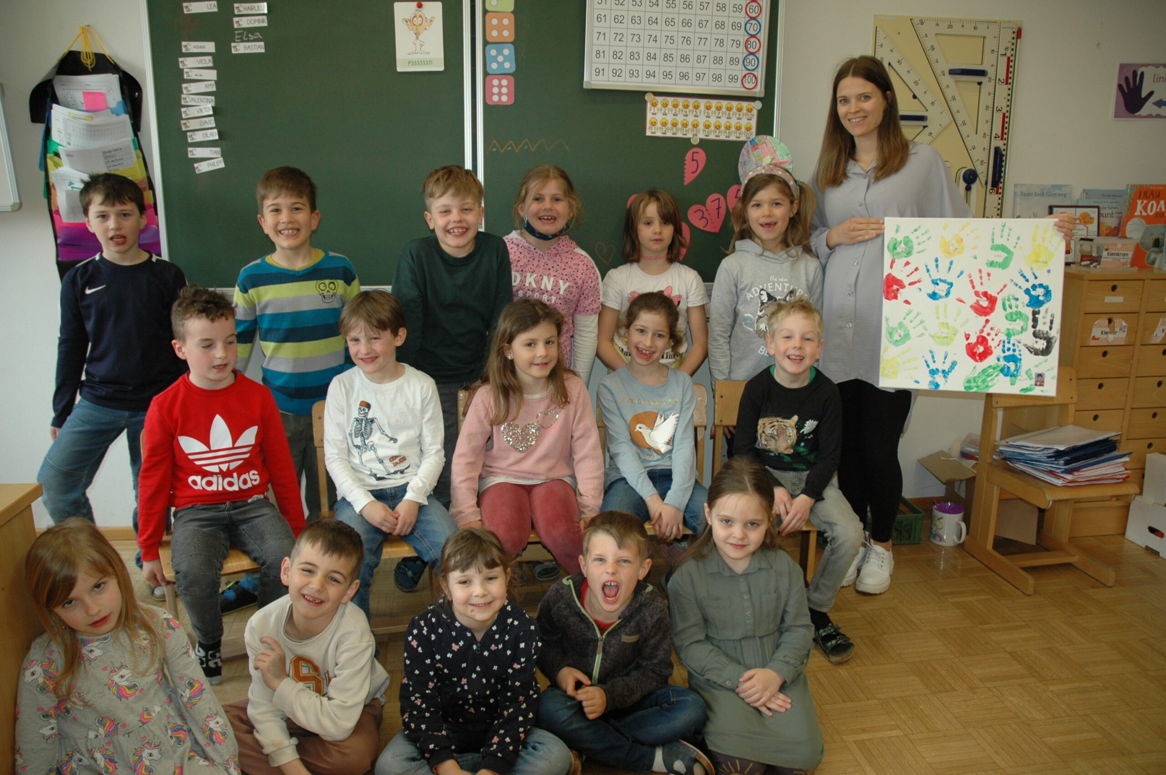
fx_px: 874
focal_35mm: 27
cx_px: 583
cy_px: 388
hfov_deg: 67.4
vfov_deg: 47.8
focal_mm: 18
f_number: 3.5
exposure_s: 1/80
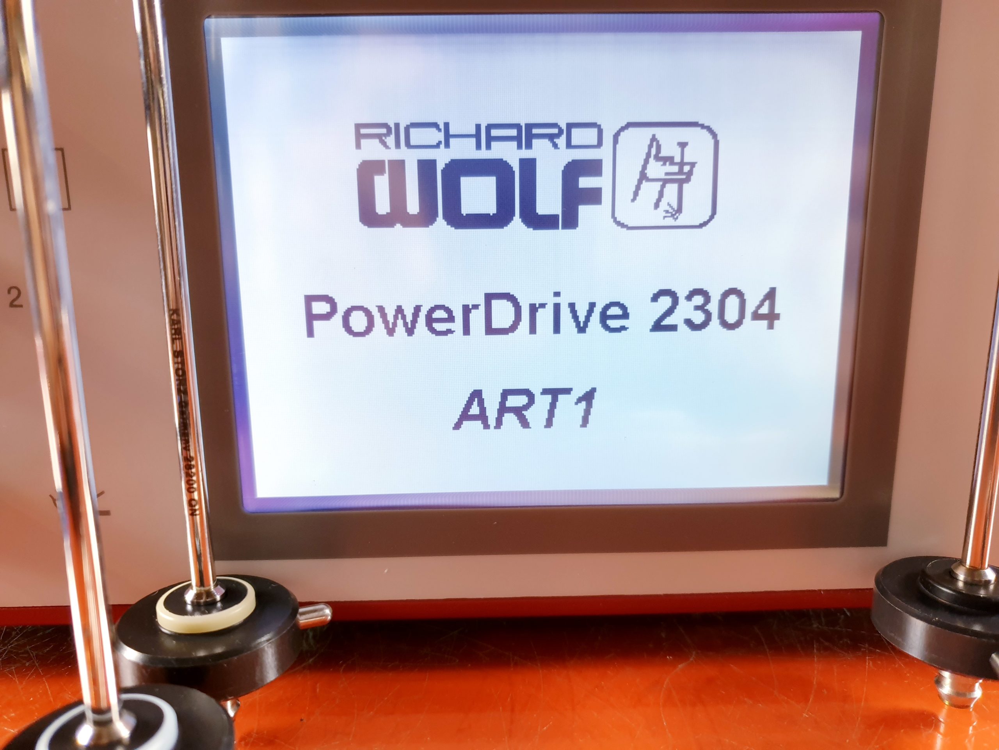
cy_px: 375
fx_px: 750
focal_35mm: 26
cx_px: 500
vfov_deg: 53.1
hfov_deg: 67.3
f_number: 1.5
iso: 100
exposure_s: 1/50
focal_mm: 4.3
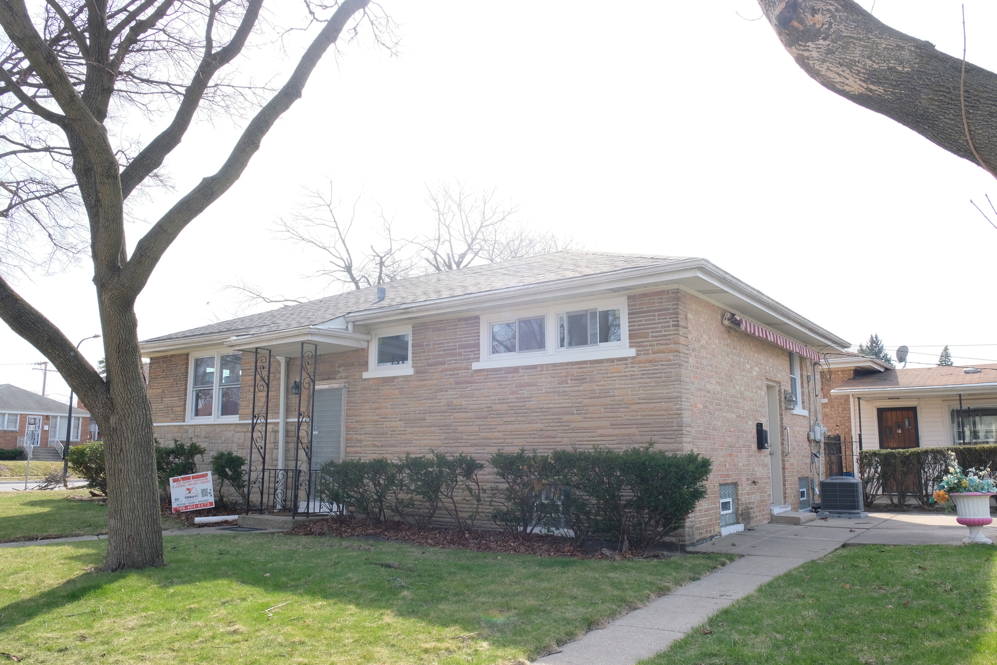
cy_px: 332
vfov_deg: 47.9
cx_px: 498
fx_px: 748
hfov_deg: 67.4
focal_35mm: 27
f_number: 8
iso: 400
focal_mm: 18
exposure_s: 1/180
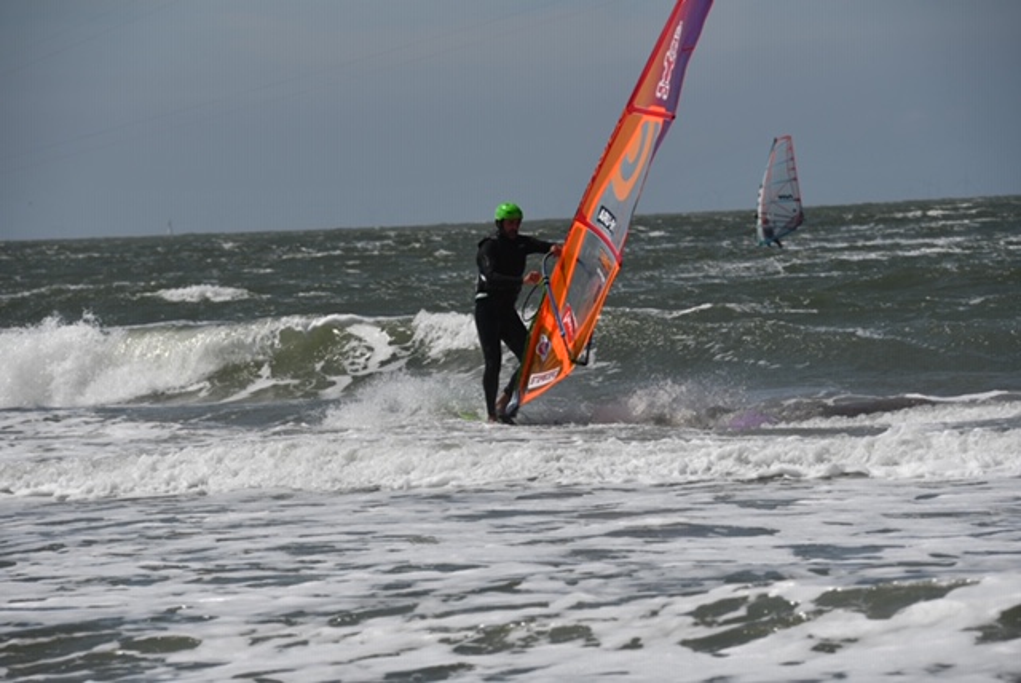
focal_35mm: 247
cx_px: 510
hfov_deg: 8.3
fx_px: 7011
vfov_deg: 5.6
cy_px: 342
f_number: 8
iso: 200
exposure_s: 1/2000
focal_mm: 165
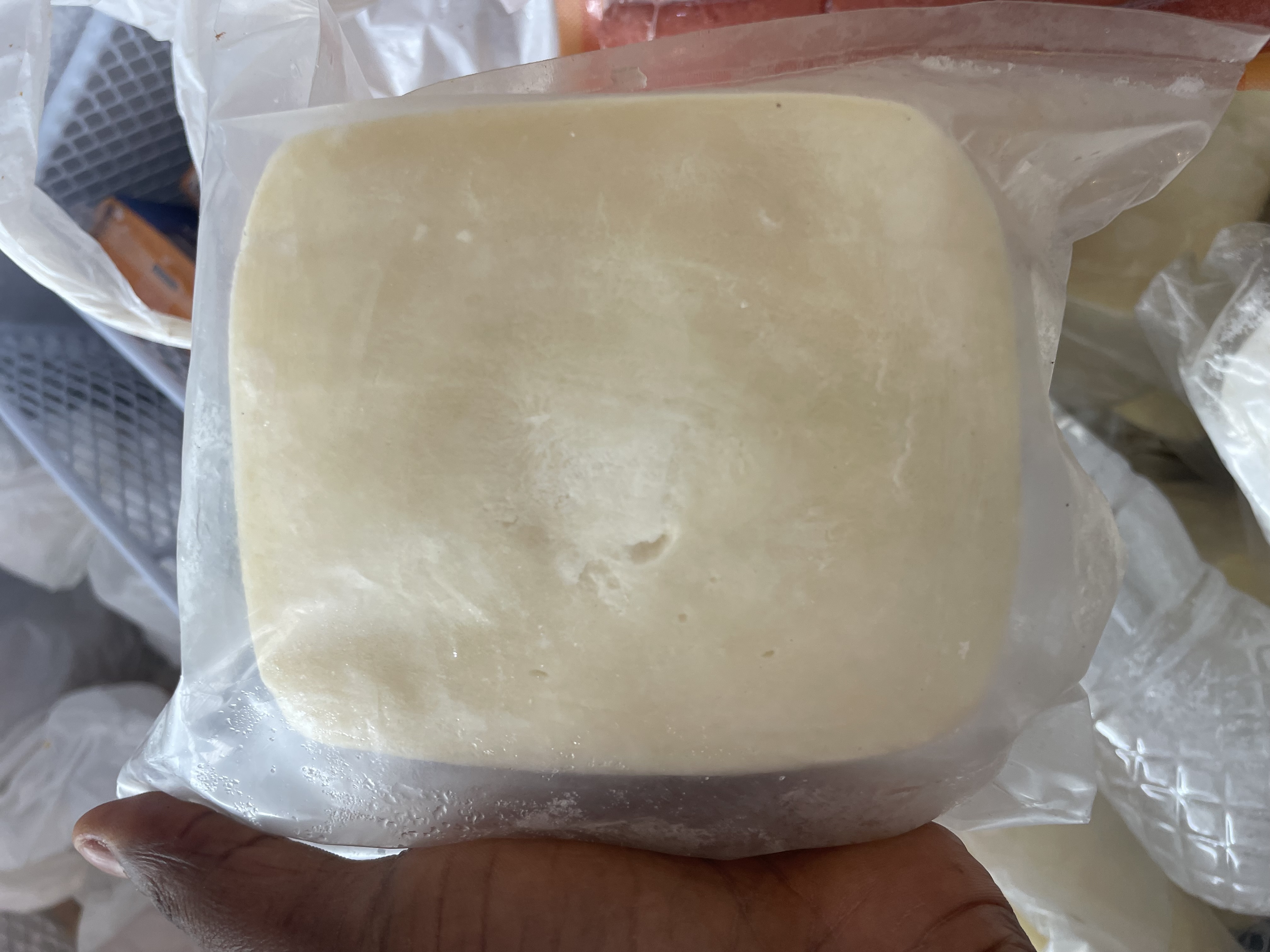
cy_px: 476
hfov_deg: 67.3
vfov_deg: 53.1
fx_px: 954
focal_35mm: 26
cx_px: 635
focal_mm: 4.2
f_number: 1.6
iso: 64
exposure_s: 1/100
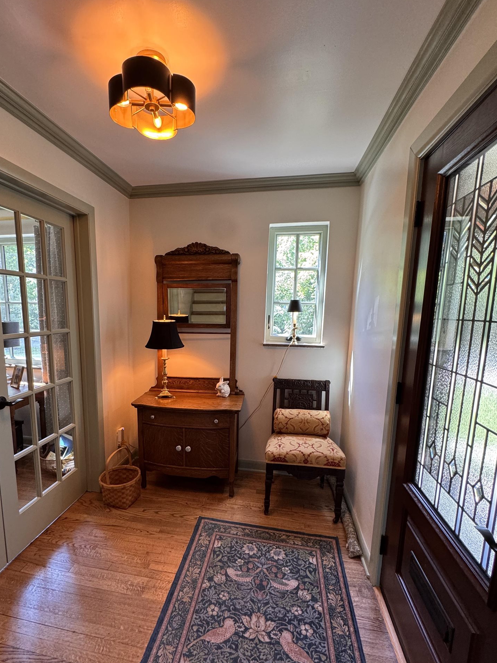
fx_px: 325
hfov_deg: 74.3
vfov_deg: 90.8
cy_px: 359
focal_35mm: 17
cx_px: 211
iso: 200
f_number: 2.2
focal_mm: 2.22
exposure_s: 1/60
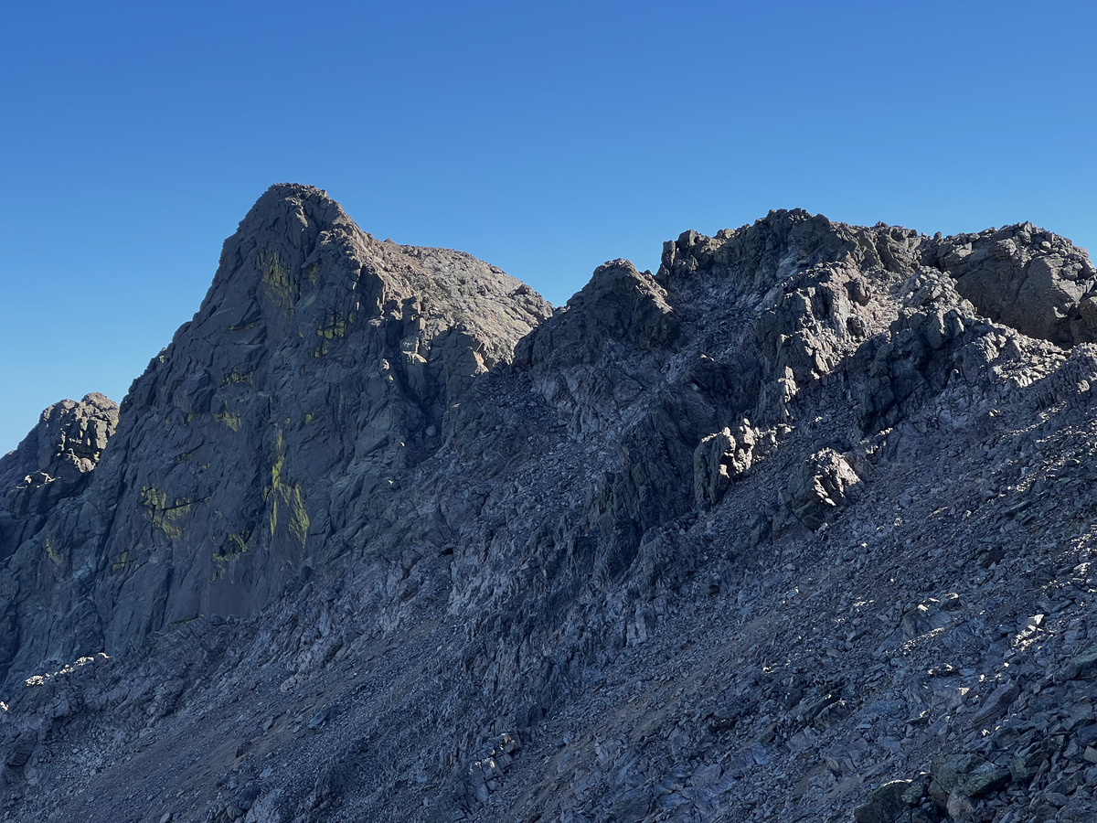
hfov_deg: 25.3
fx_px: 2440
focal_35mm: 77
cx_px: 548
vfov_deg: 19.1
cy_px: 412
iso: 32
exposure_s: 1/442
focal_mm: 9
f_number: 2.8
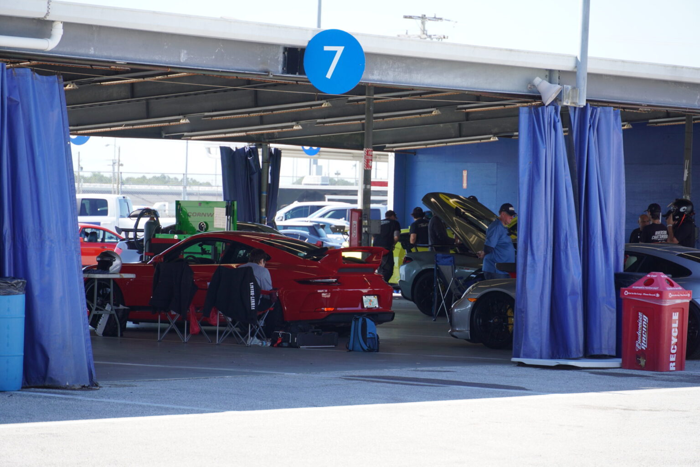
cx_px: 350
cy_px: 234
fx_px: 3004
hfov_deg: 13.3
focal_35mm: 154
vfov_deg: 8.9
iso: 125
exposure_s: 1/160
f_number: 5.6
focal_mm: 103
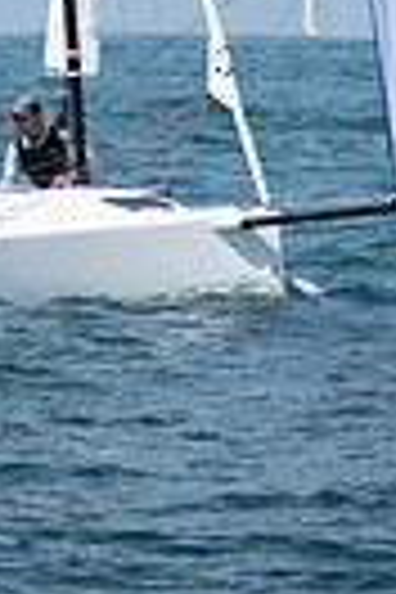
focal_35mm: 892
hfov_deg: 1.5
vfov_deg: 2.3
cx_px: 76
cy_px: -387
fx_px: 14717
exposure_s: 1/1000
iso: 200
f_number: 6.3
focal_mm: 175
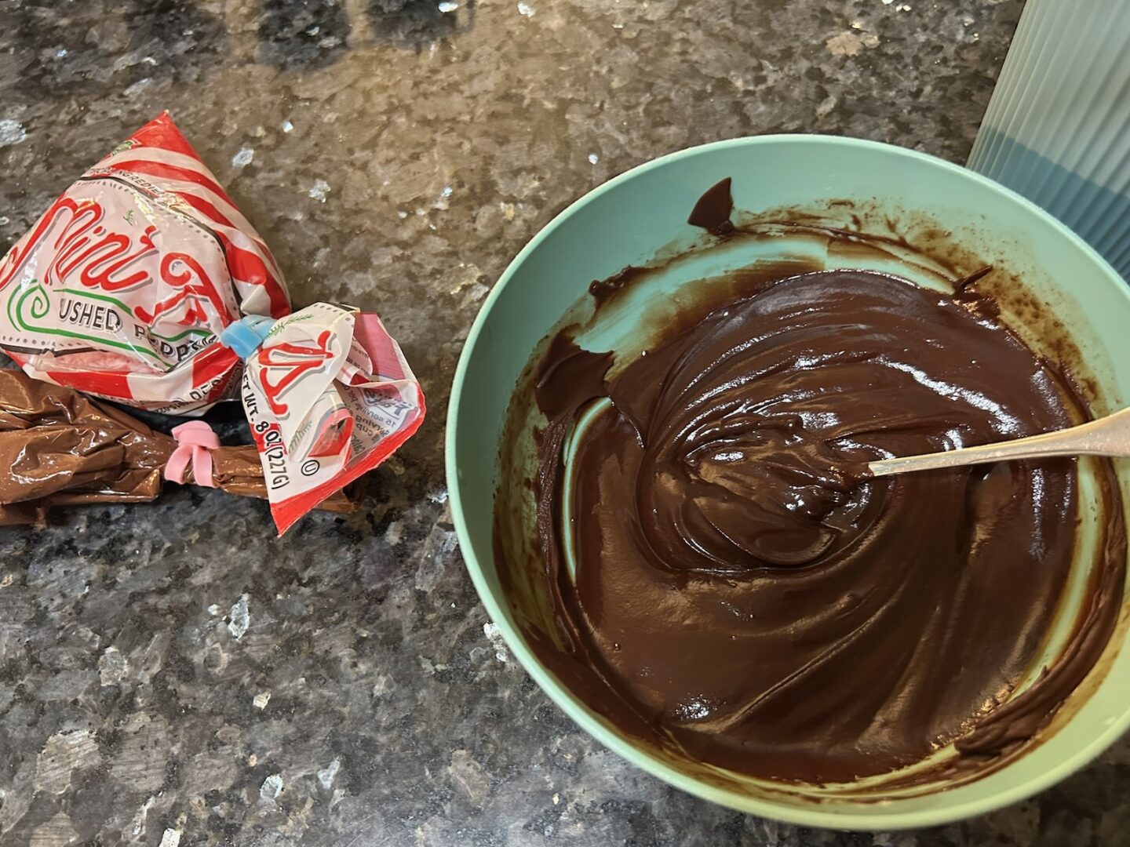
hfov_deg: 67.3
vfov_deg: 53.1
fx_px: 849
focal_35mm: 26
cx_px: 565
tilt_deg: -63.8
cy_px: 424
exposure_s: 1/40
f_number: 1.5
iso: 500
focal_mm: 5.7
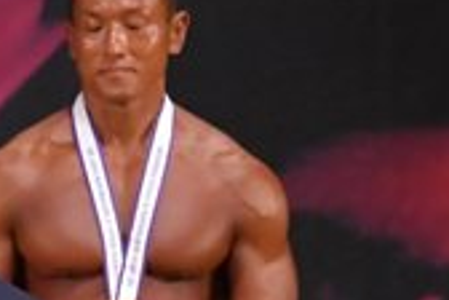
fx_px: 14654
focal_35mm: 1175
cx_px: -303
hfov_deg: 1.8
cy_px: 546
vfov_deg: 1.2
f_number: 5.6
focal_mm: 170
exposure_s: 1/400
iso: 5600
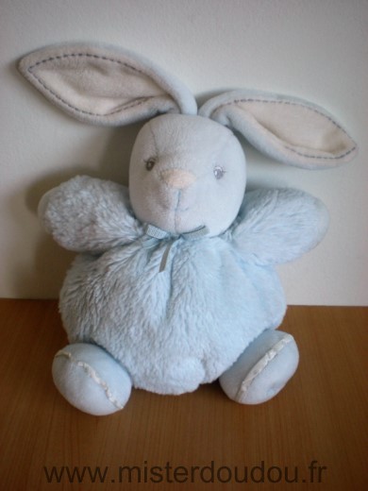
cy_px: 246
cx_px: 184
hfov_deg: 37.7
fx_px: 539
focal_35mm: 38
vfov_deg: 49.0
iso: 154
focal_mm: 6.3
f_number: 3.1
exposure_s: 1/60
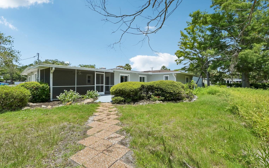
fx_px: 110
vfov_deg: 74.8
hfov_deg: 101.5
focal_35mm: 15
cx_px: 133
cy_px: 81
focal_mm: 14
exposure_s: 1/1250
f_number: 8
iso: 400
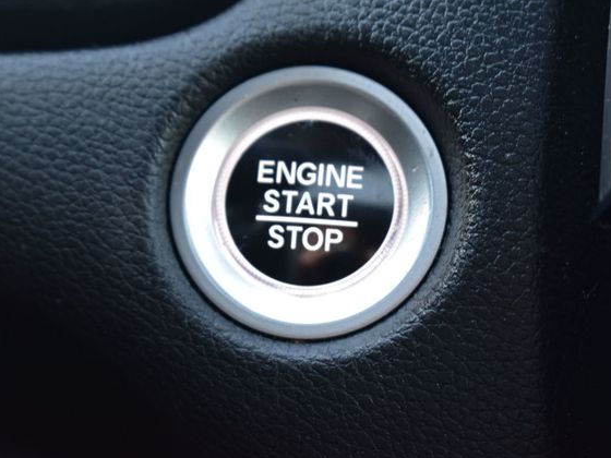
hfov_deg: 21.6
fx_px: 1598
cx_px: 295
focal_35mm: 91
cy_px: 230
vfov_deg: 16.3
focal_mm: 55
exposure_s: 1/15
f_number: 6.3
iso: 1000
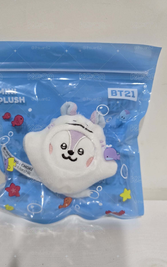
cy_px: 136
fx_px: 182
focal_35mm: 25
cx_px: 67
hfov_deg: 49.0
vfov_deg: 72.5
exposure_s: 1/120
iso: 640
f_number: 1.7
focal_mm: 6.3
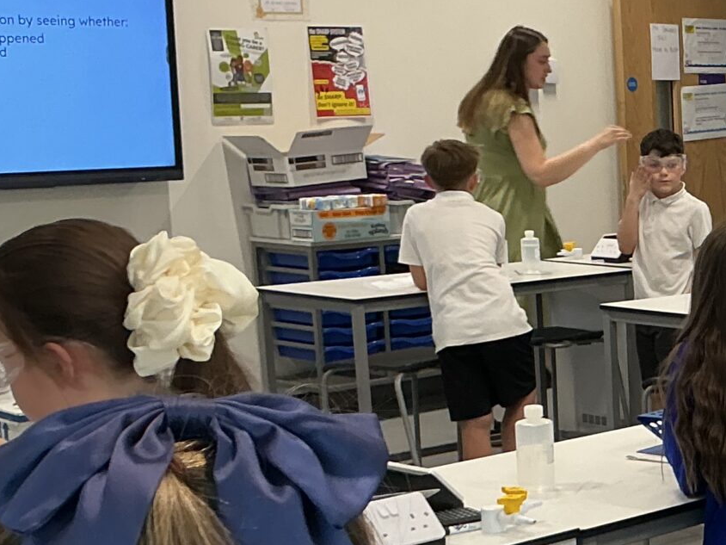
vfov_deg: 16.7
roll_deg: +0.0
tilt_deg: -9.5
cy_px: 394
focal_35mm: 88
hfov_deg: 19.9
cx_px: 1024
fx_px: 1846
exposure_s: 1/60
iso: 40
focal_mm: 3
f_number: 1.8
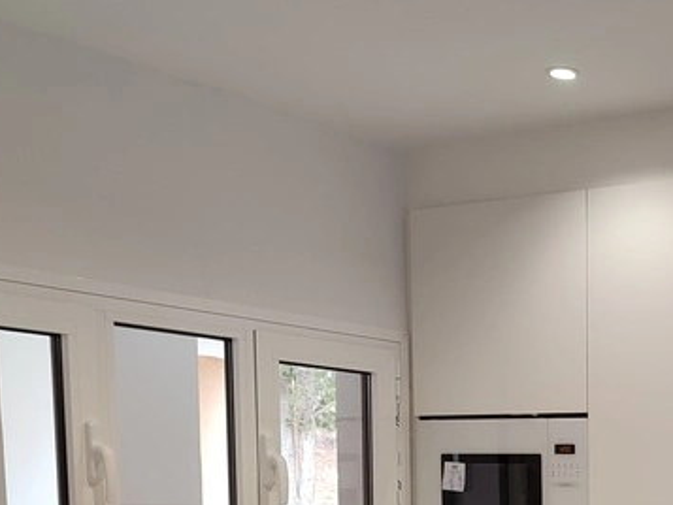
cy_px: 673
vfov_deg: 19.3
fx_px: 1361
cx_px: 794
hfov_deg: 25.2
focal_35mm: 70
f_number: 1.89
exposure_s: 1/50
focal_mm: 5.95
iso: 137
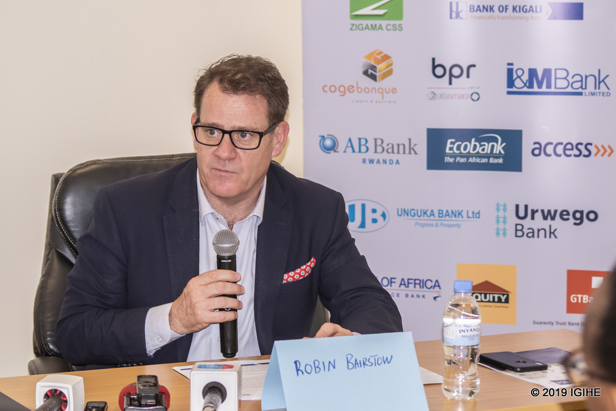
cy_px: 206
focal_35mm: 109
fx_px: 1871
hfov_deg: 18.7
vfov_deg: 12.5
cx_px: 308
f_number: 5
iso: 320
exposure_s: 1/100
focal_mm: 70
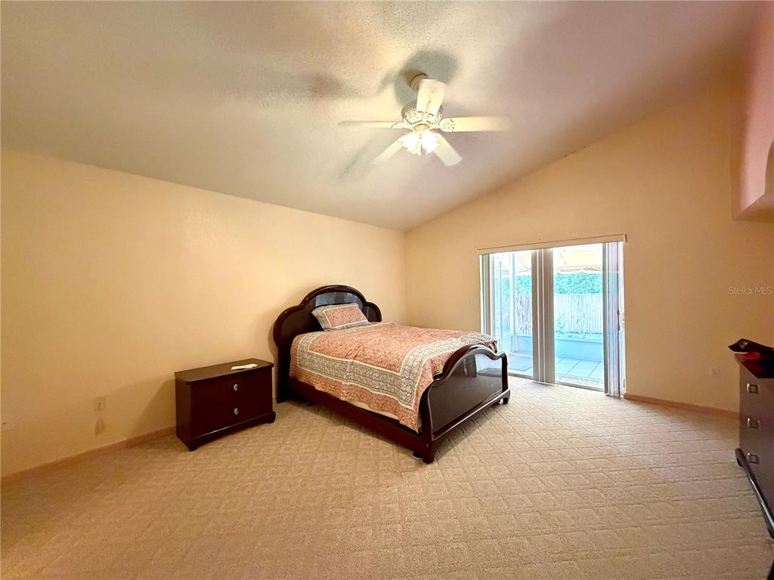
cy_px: 290
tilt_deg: -0.2
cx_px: 387
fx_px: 313
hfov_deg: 102.1
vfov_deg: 85.7
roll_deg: +1.3
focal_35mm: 14
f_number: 2.2
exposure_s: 1/60
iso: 1000
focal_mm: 2.22
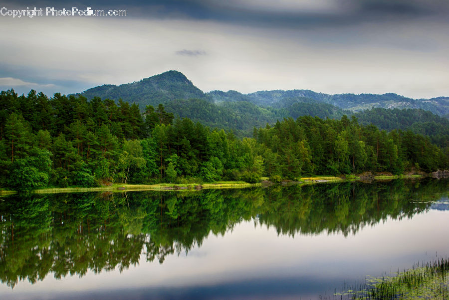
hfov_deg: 29.8
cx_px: 224
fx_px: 843
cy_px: 150
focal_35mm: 68
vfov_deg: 20.2
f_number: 6.3
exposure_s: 1/100
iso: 100
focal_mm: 45
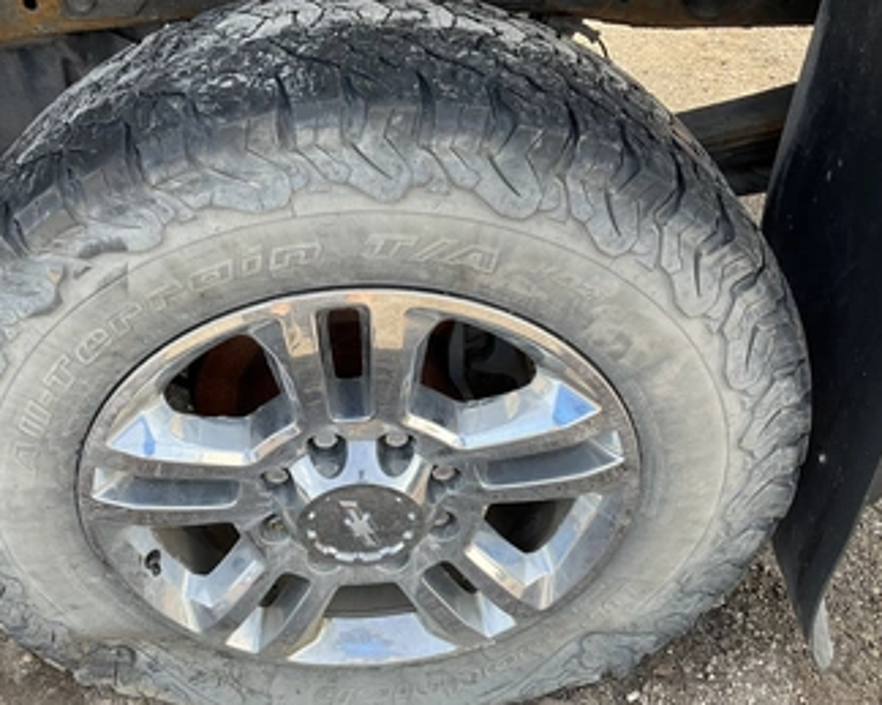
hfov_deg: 51.2
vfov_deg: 42.1
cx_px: 351
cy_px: 395
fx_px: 913
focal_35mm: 35
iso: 20
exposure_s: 1/195
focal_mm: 3
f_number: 1.8
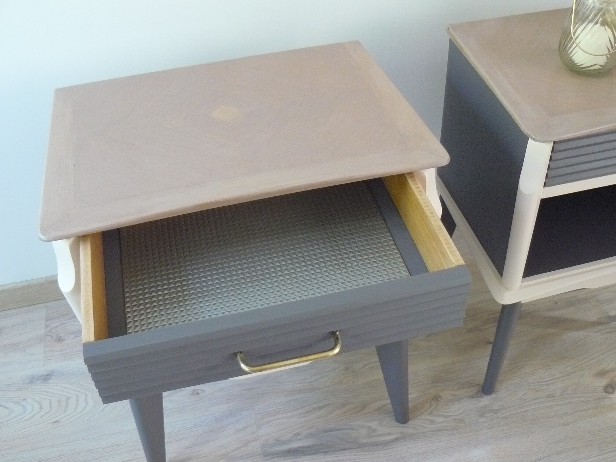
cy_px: 235
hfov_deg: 49.0
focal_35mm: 38
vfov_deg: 37.7
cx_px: 315
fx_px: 676
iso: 400
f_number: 2.8
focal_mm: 6
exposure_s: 1/20
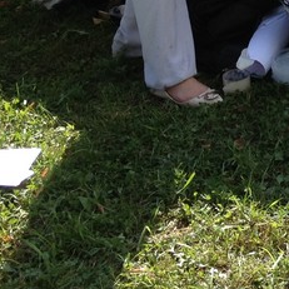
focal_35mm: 134
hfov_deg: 12.5
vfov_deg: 12.5
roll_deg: +5.5
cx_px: 404
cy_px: -120
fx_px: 1266
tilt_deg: -17.5
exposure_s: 1/681
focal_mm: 4.28
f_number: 2.4
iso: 50
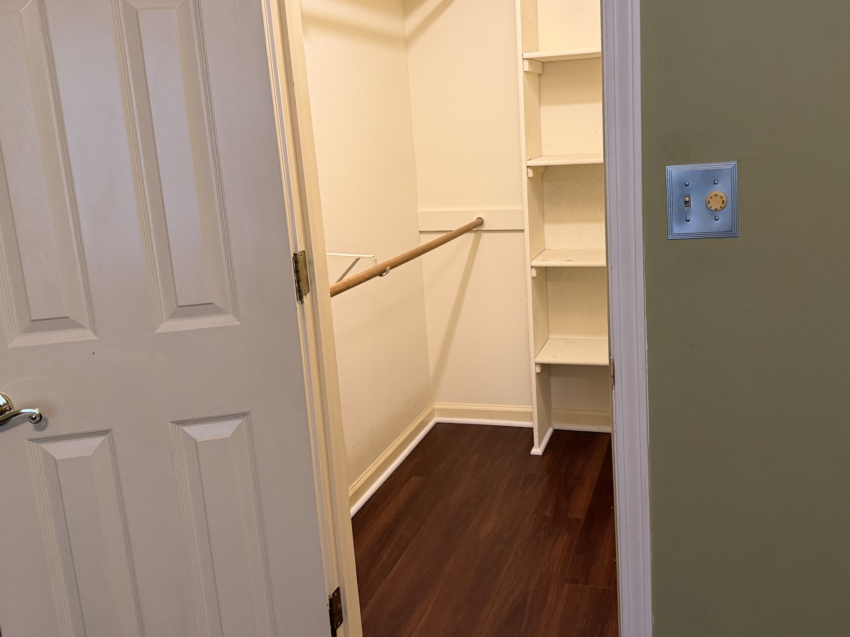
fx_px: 761
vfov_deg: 45.3
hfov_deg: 58.0
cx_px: 498
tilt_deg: -11.5
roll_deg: +2.6
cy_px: 271
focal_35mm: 31
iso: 400
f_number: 1.78
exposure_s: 1/60
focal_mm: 6.76
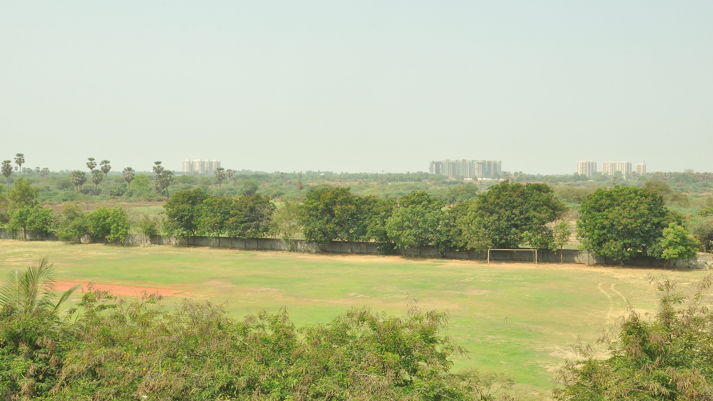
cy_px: 170
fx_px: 775
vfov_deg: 29.0
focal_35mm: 41
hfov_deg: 49.4
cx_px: 357
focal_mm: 26
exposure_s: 1/160
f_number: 14
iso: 500
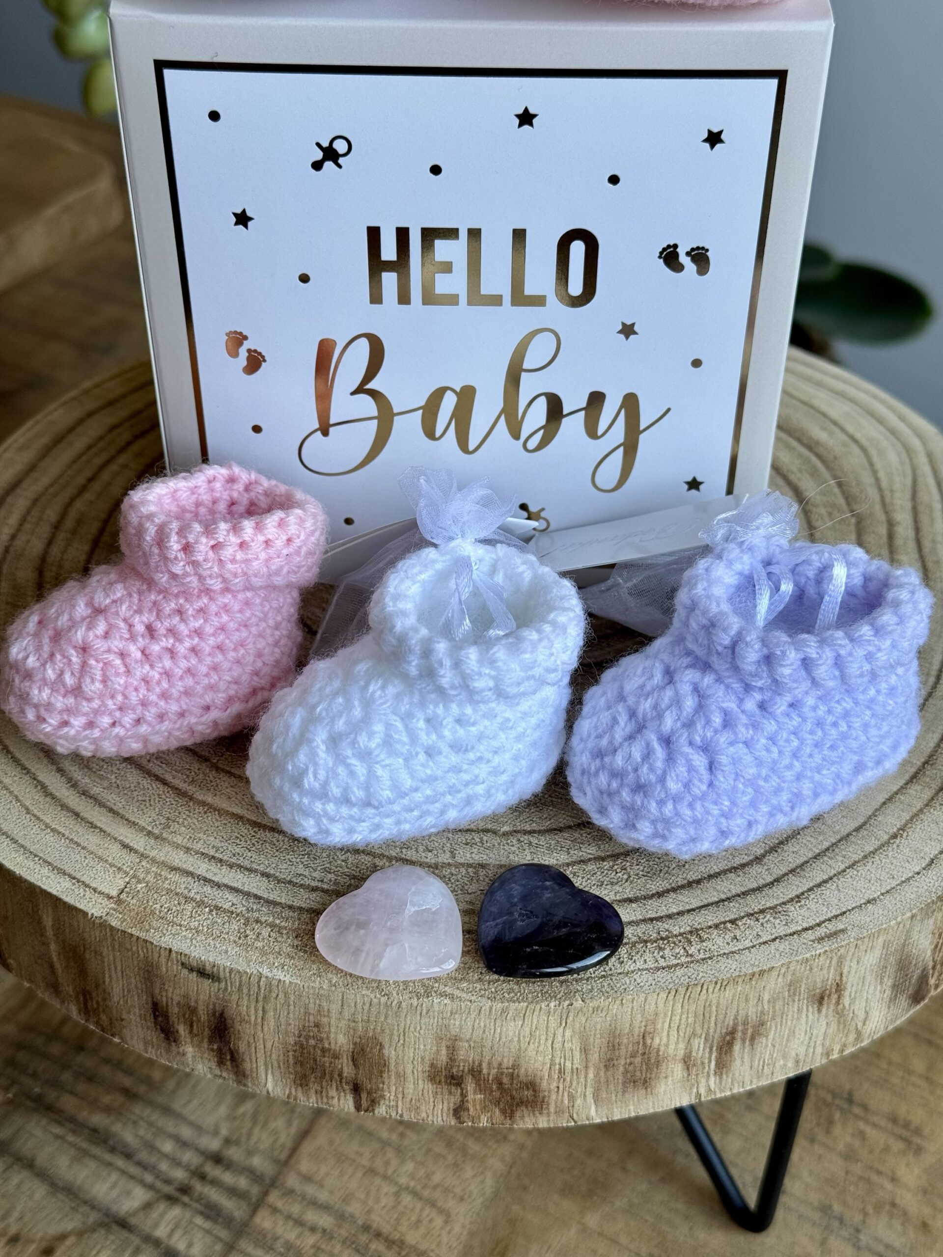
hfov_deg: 30.3
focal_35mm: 48
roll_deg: +0.7
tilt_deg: -40.3
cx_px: 472
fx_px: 1743
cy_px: 628
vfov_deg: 39.7
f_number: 1.78
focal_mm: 6.76
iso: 50
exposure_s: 1/161
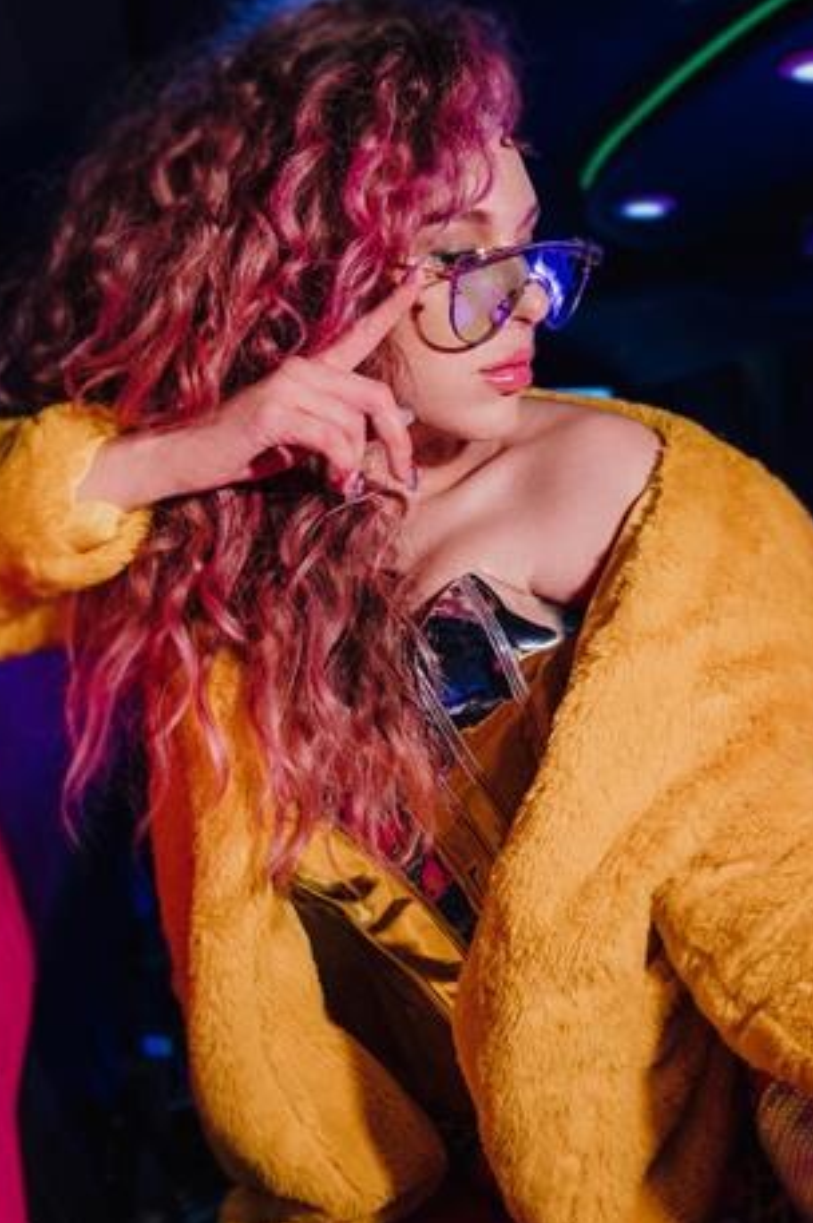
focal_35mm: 44
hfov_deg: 30.3
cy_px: 609
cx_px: 535
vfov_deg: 44.5
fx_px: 1493
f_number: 2.8
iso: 2000
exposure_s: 1/200
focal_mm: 31
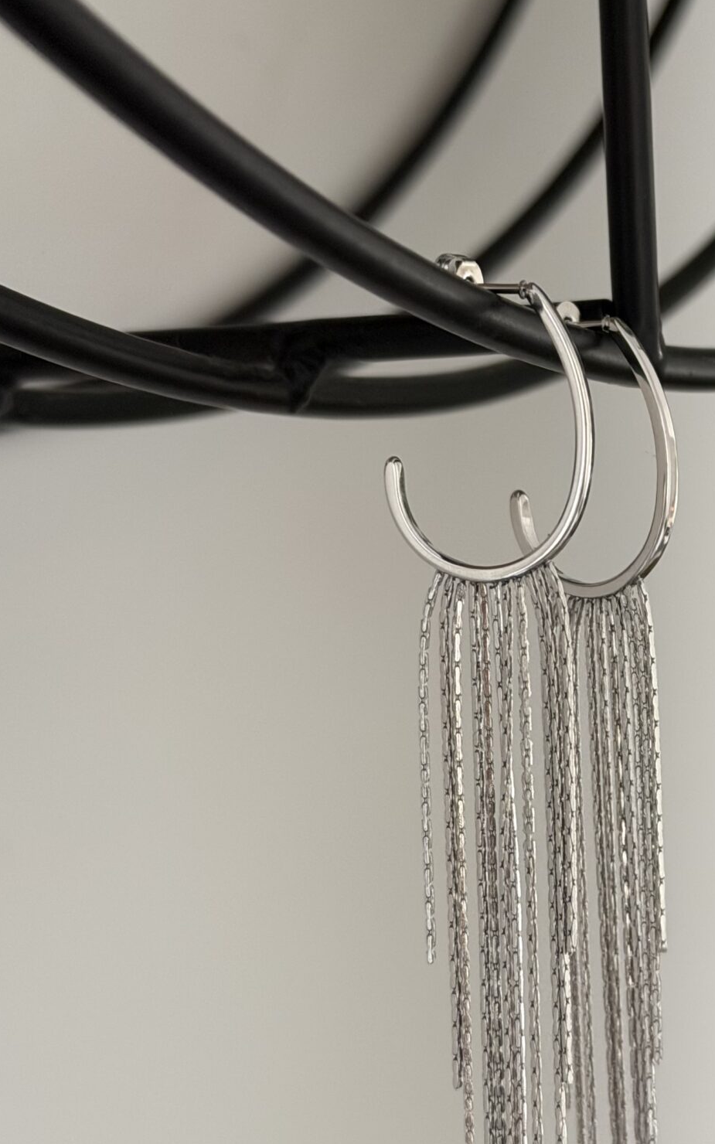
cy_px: 726
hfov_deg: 14.7
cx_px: 675
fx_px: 2744
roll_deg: +1.3
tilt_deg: -2.4
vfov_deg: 23.5
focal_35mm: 88
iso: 200
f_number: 1.78
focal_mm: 6.76
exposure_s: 1/60
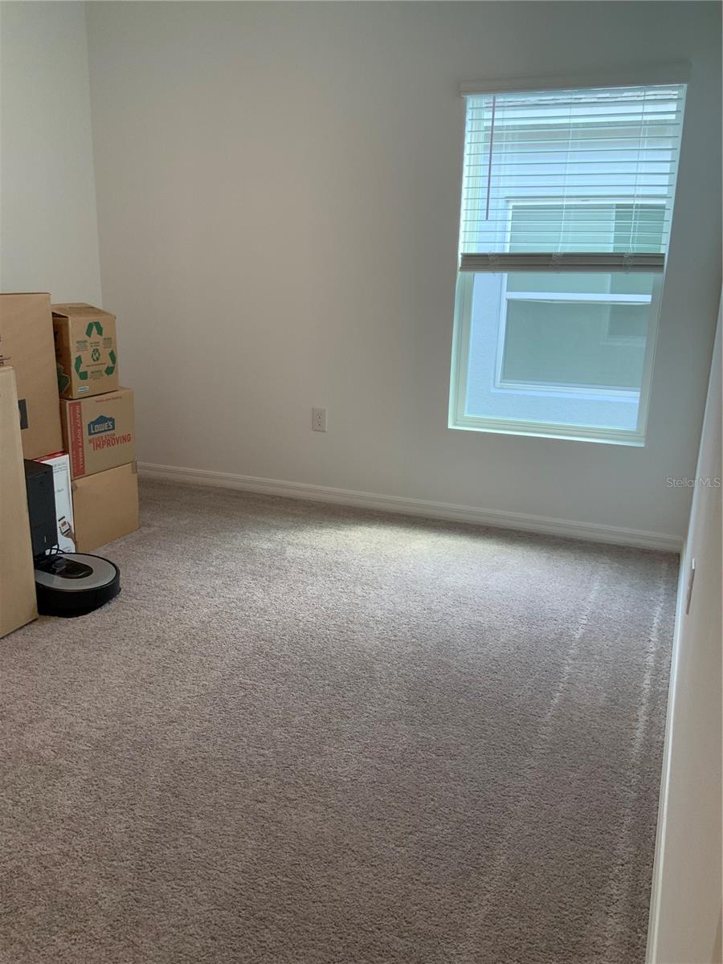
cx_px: 362
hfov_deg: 48.2
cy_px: 482
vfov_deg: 61.7
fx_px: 808
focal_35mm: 29
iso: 40
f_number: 1.8
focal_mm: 3
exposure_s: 1/60
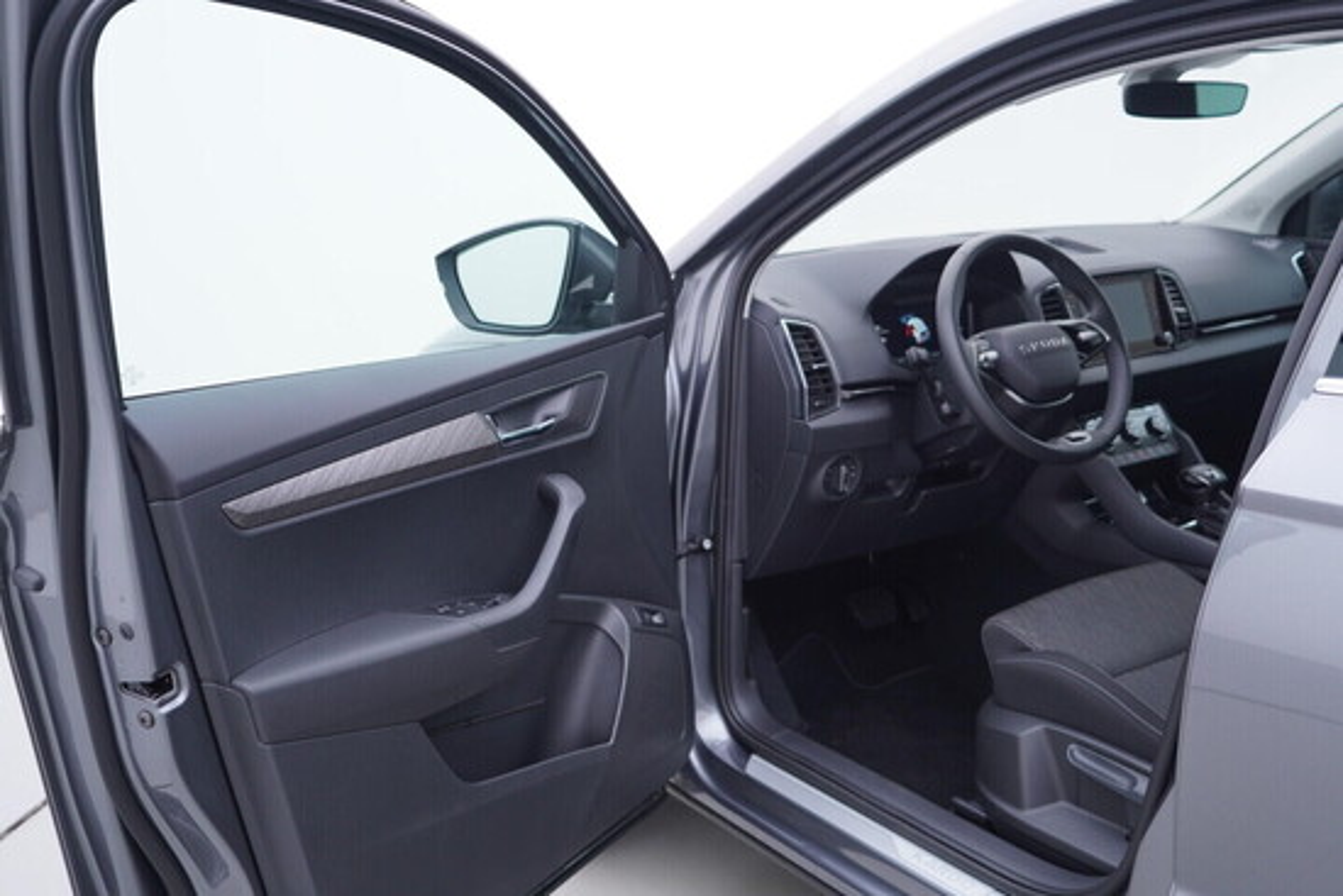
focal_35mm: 36
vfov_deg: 36.9
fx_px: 1343
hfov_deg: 53.1
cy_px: 448
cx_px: 672
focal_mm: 24
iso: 125
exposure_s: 1/50
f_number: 3.2
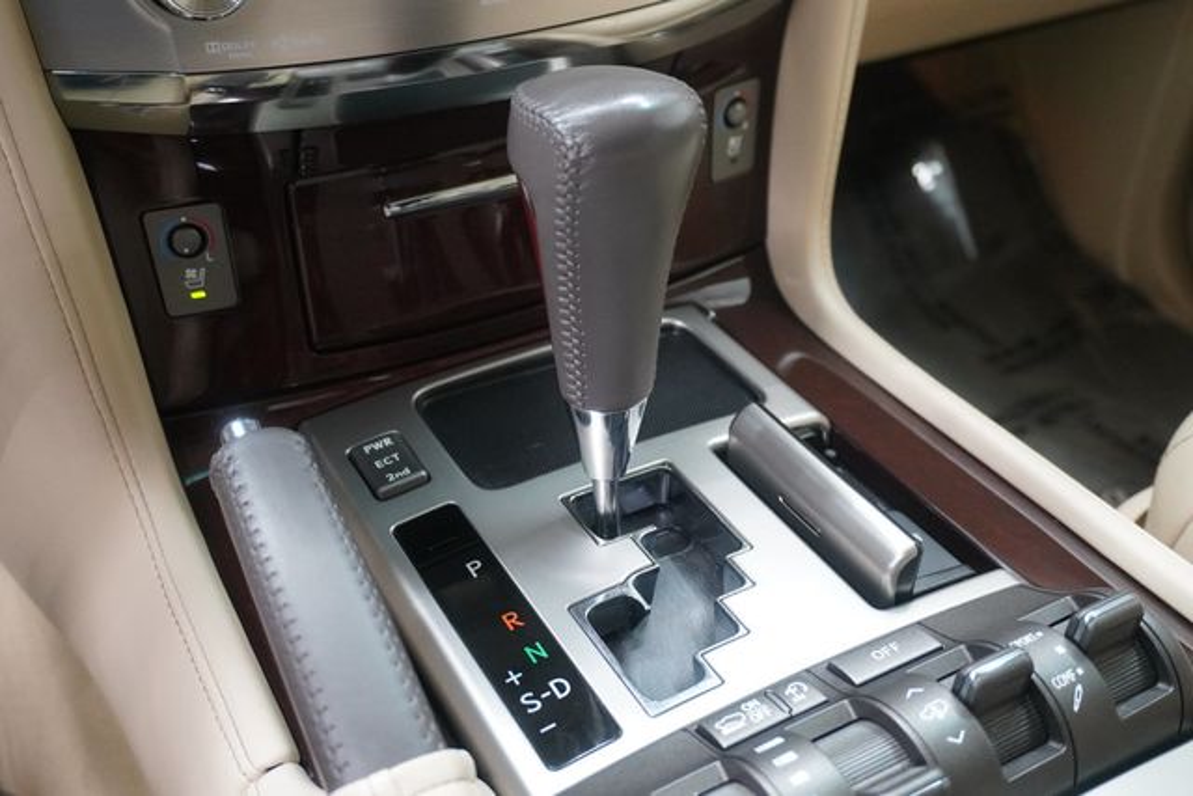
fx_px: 1226
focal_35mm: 37
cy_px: 398
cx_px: 596
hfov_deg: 51.9
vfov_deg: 36.0
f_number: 4.5
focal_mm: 25
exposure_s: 1/160
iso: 3200
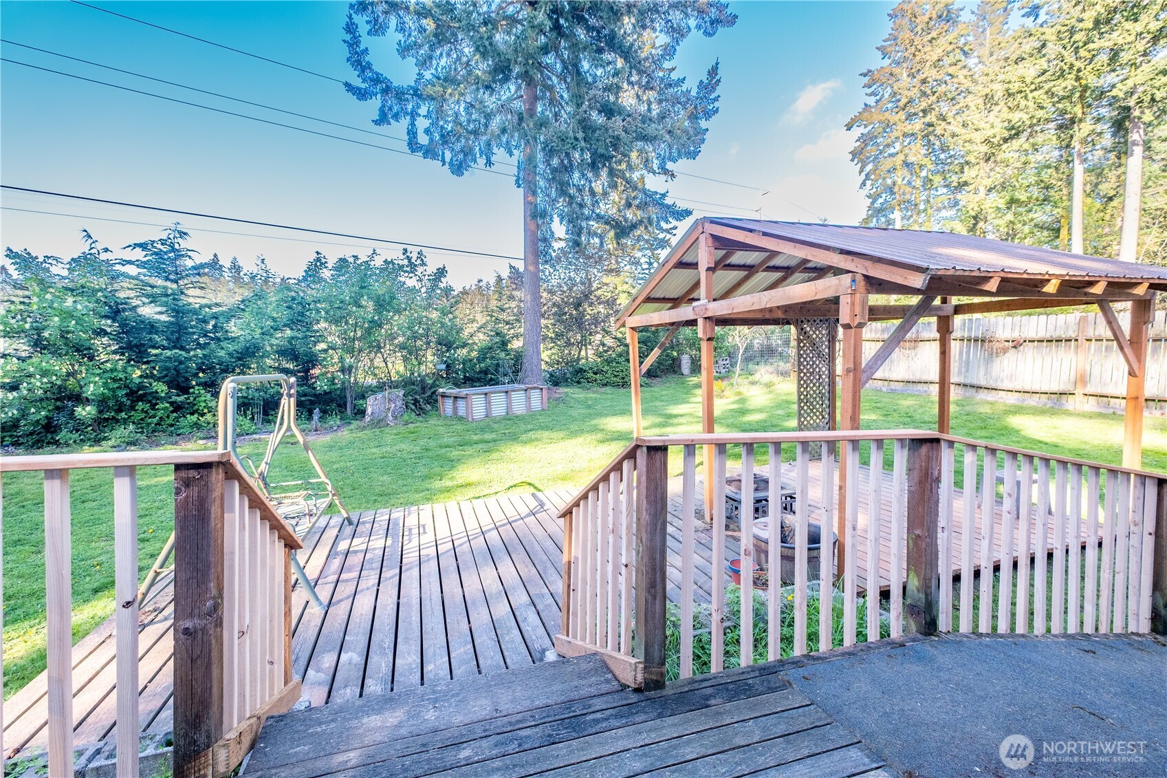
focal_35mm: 15
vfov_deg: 77.3
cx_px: 584
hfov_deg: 100.4
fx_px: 486
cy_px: 389
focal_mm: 10
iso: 400
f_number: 4.5
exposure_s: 1/200
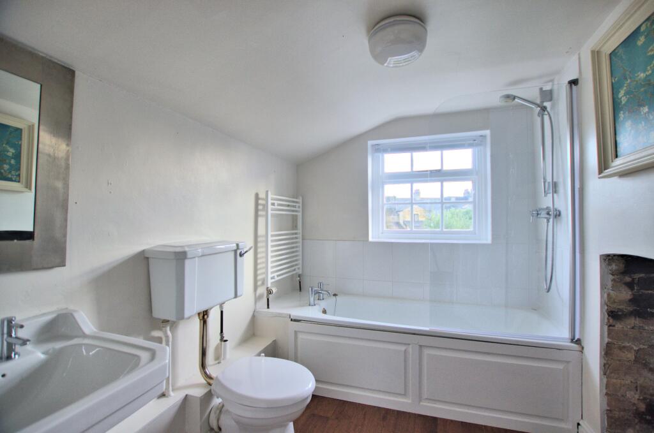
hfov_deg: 100.5
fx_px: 272
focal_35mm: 15
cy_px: 216
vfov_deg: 77.1
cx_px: 327
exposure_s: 1/100
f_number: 3.5
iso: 100
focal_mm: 10
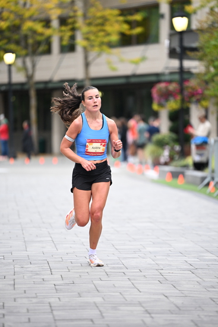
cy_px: 164
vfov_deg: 10.3
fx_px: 1815
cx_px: 109
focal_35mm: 200
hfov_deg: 6.9
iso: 1600
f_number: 2.8
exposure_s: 1/800
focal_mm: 200
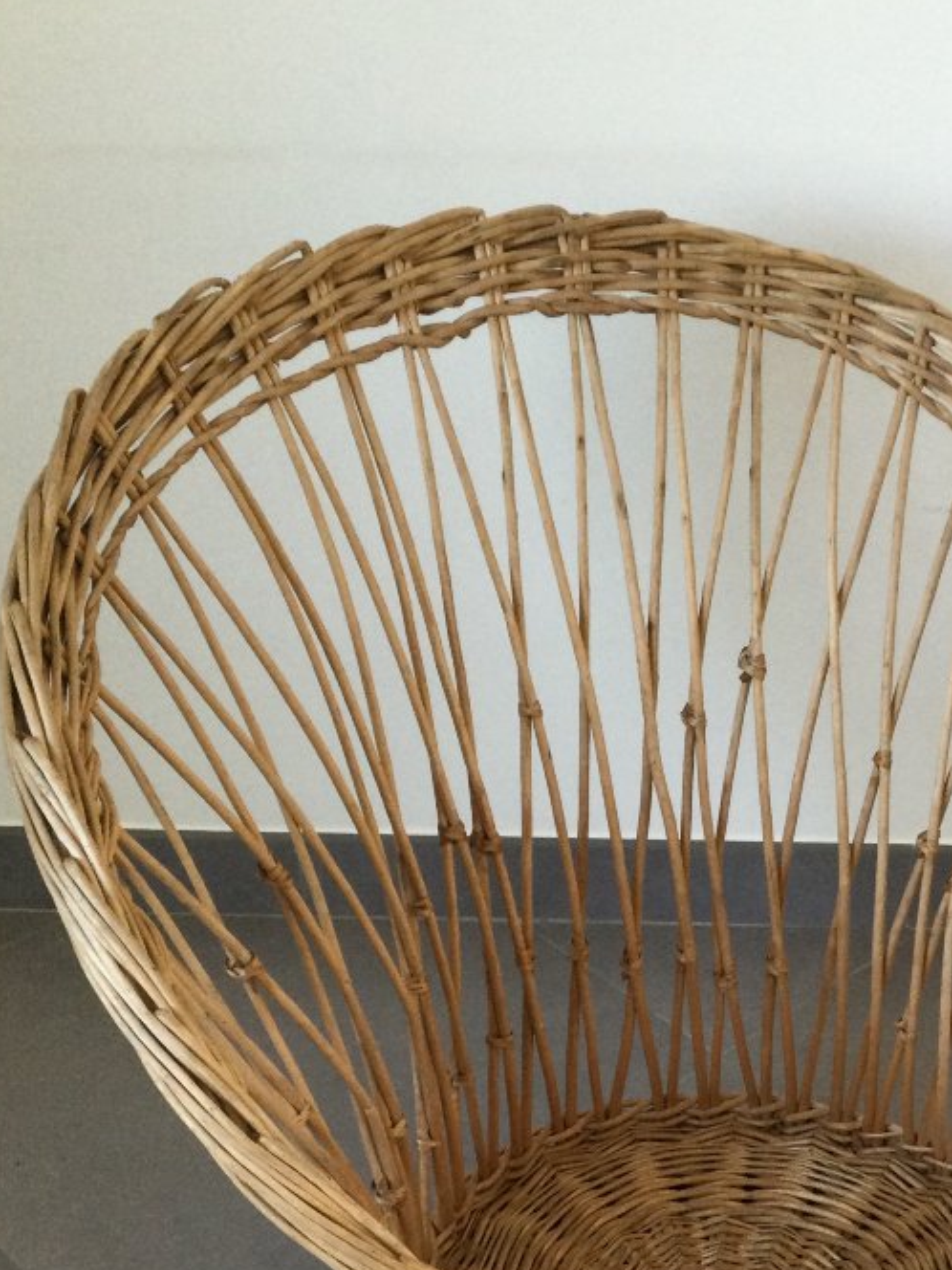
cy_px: 1065
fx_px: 2053
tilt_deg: -38.4
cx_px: 654
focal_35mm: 56
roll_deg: -0.1
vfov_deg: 33.1
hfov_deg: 25.9
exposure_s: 1/33
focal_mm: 3.3
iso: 64
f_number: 2.4
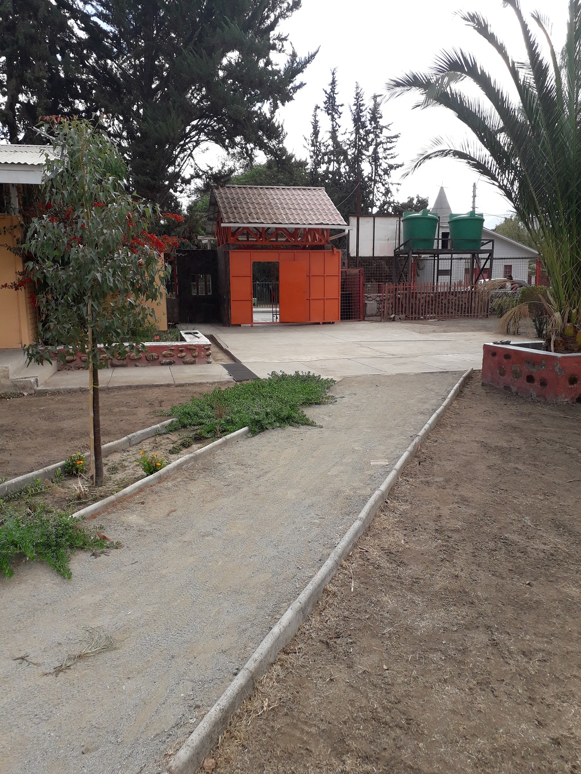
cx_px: 290
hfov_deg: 51.4
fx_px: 604
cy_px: 387
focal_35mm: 27
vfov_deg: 65.3
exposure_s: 1/576
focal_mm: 3.6
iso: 40
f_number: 1.9
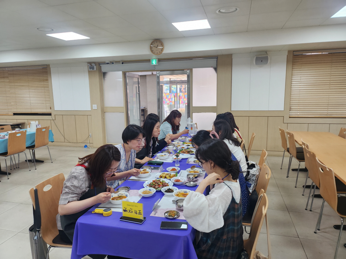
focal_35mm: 24
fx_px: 240
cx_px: 173
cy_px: 130
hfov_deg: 71.6
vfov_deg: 56.8
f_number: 1.8
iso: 160
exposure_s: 1/180
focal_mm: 5
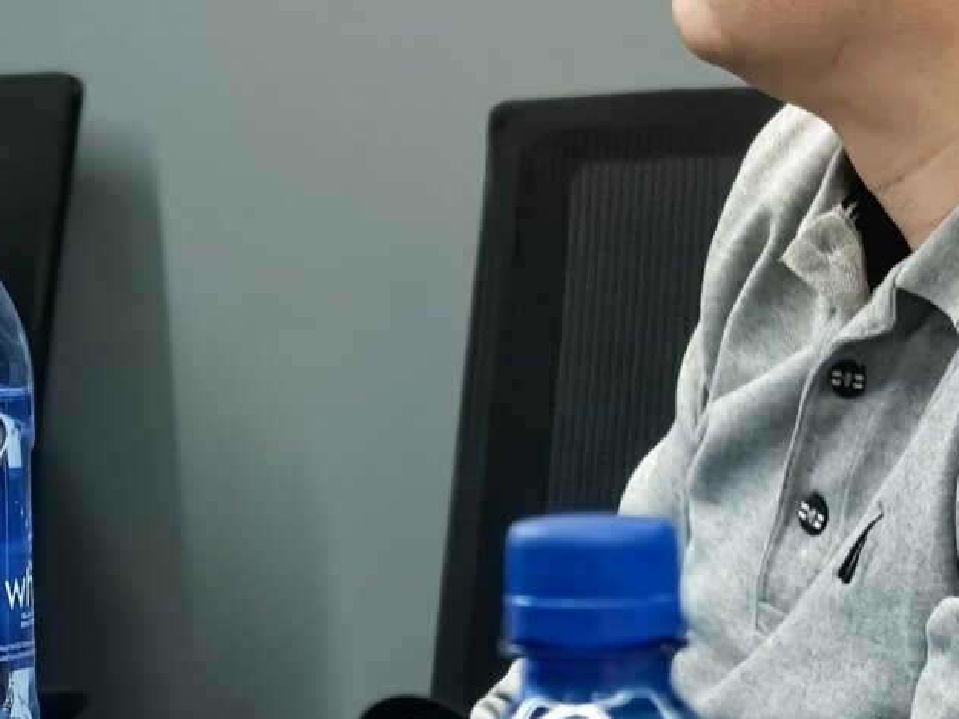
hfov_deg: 5.5
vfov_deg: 4.2
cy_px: -100
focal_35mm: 357
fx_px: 9892
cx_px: -64
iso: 320
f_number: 2.1
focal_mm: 15
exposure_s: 1/50
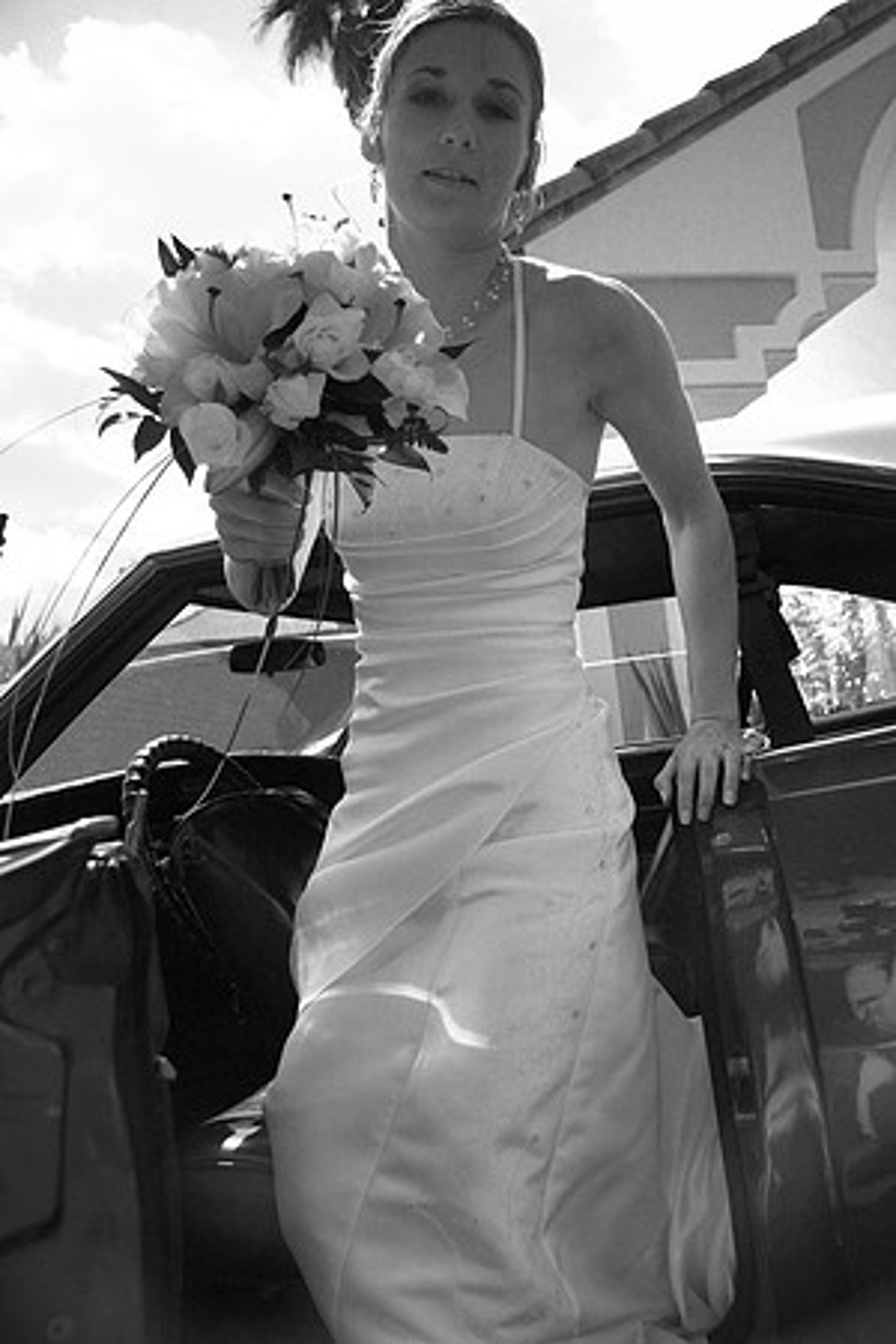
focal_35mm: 33
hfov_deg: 40.0
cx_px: 448
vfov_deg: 57.2
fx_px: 1232
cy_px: 672
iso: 400
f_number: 4
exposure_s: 1/750
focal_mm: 22
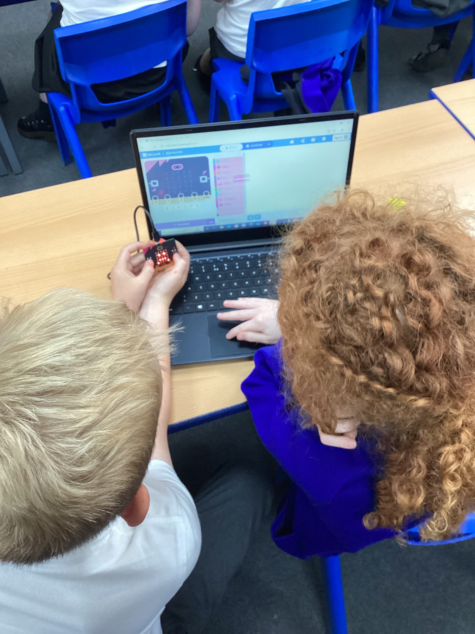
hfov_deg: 45.4
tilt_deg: -55.2
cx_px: 238
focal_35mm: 31
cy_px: 317
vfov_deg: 58.4
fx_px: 567
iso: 125
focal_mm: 3.3
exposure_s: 1/50
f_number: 2.4
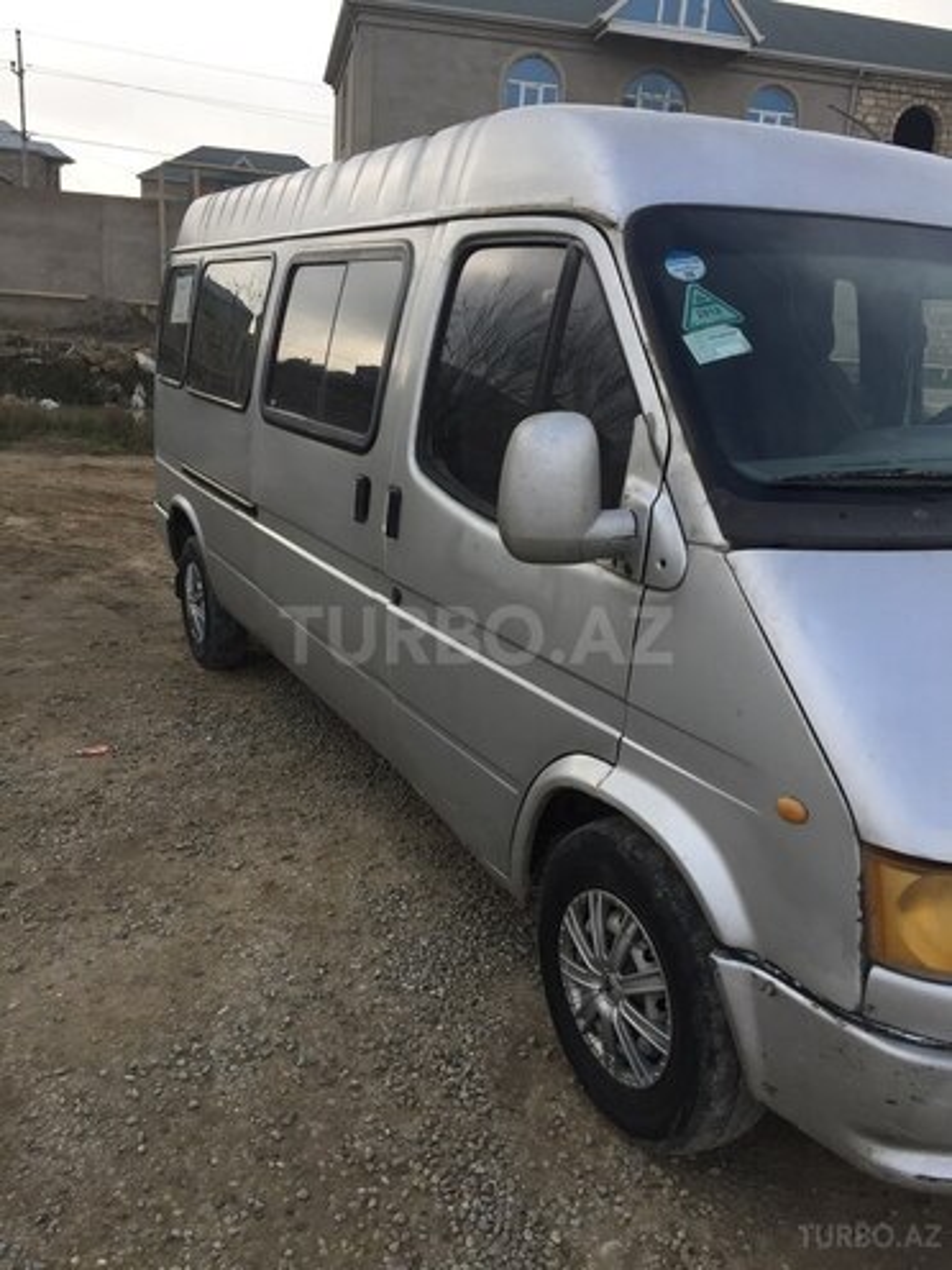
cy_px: 635
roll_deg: -4.7
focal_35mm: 29
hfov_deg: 48.2
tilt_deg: -15.4
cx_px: 476
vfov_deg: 61.7
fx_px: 1063
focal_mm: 4.15
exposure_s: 1/824
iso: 32
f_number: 2.2
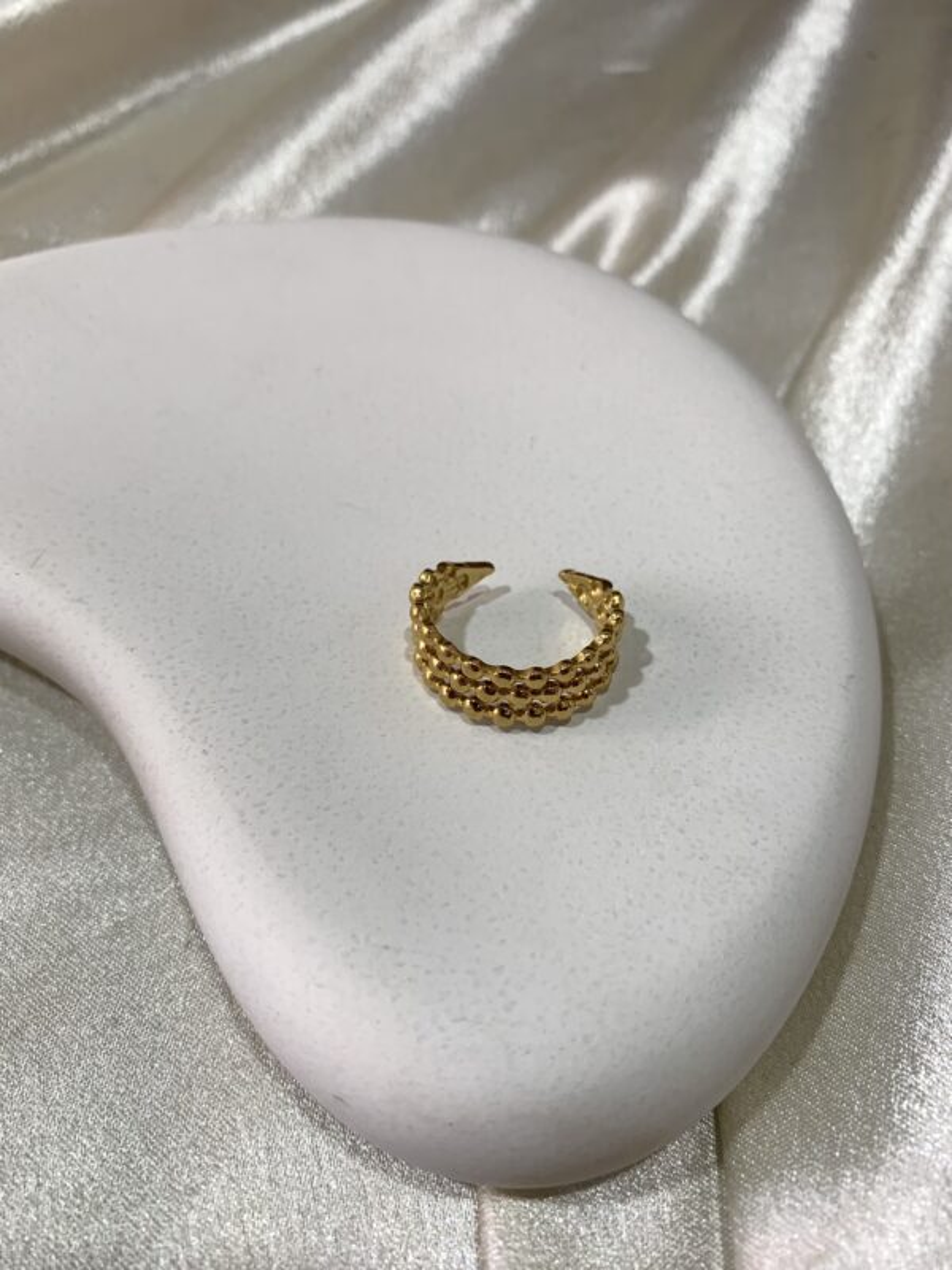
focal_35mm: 26
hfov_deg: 53.1
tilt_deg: -57.4
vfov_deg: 67.3
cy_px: 635
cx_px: 476
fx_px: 953
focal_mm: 4.25
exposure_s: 1/100
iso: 80
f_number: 1.8
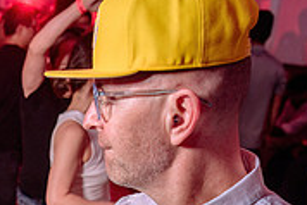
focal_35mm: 78
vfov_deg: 16.1
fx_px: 666
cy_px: 308
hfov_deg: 24.1
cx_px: -40
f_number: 3.2
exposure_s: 1/50
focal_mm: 24
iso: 800
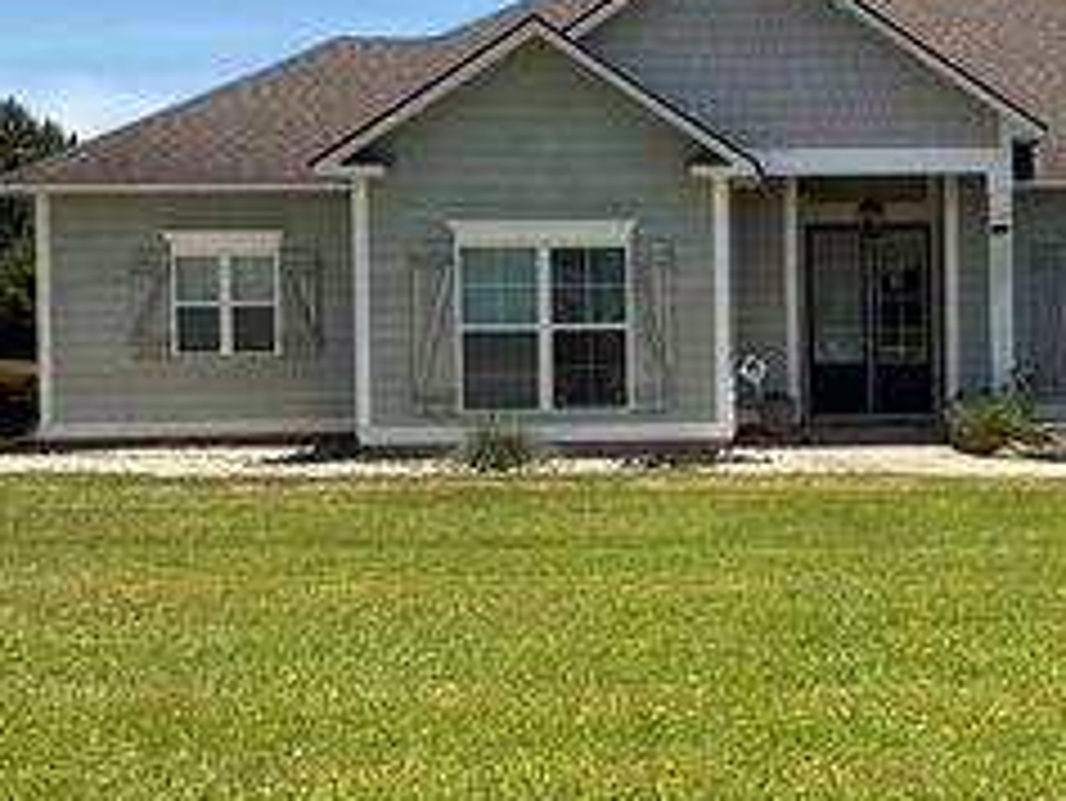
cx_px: 976
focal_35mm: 59
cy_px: 358
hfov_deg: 31.1
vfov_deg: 24.8
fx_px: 1818
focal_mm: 3
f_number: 1.8
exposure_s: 1/1786
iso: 25
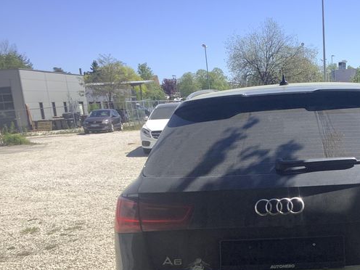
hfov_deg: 36.9
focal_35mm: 50
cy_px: 217
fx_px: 520
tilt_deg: -15.2
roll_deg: +2.2
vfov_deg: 28.5
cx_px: 287
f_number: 2.4
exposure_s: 1/936
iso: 25
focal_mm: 3.3
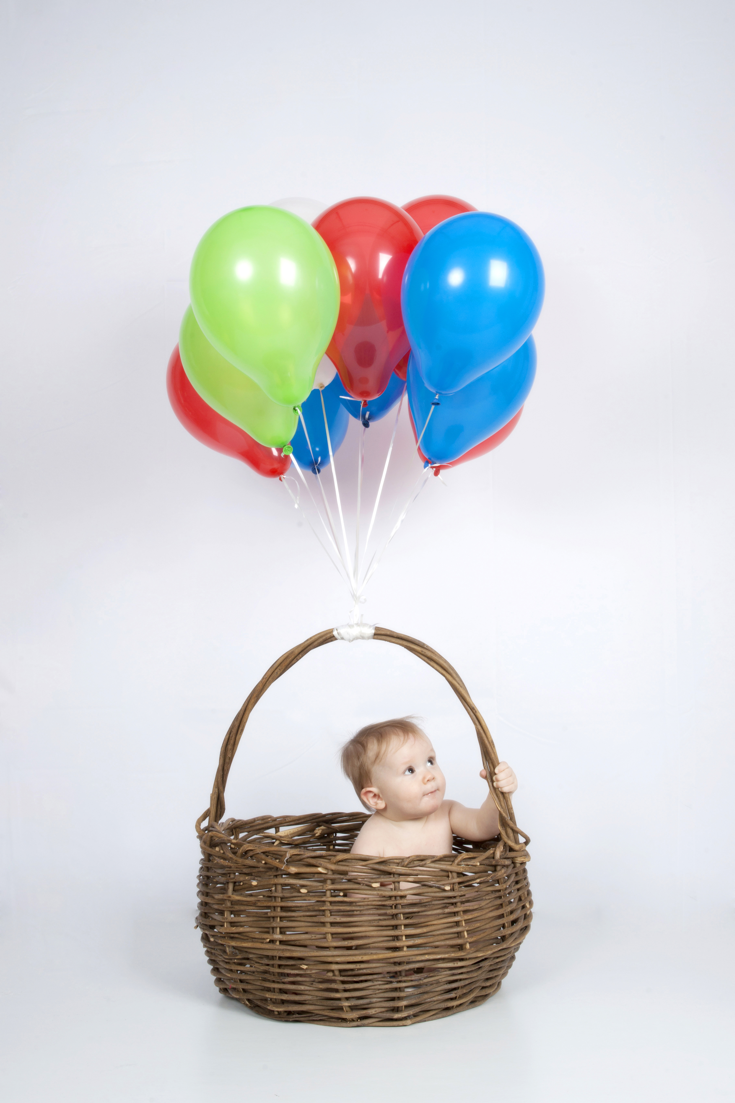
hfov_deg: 37.9
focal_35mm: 35
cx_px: 368
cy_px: 552
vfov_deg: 54.4
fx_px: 1072
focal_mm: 35
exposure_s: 1/80
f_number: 20
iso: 160
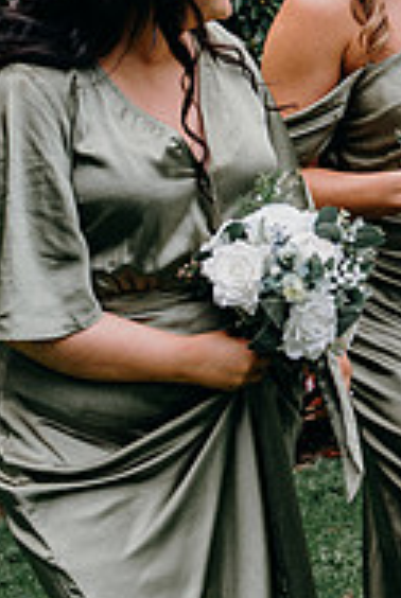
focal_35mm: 151
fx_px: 2514
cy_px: 135
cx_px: 614
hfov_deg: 8.9
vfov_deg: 13.5
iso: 125
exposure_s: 1/200
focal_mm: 33
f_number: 3.5
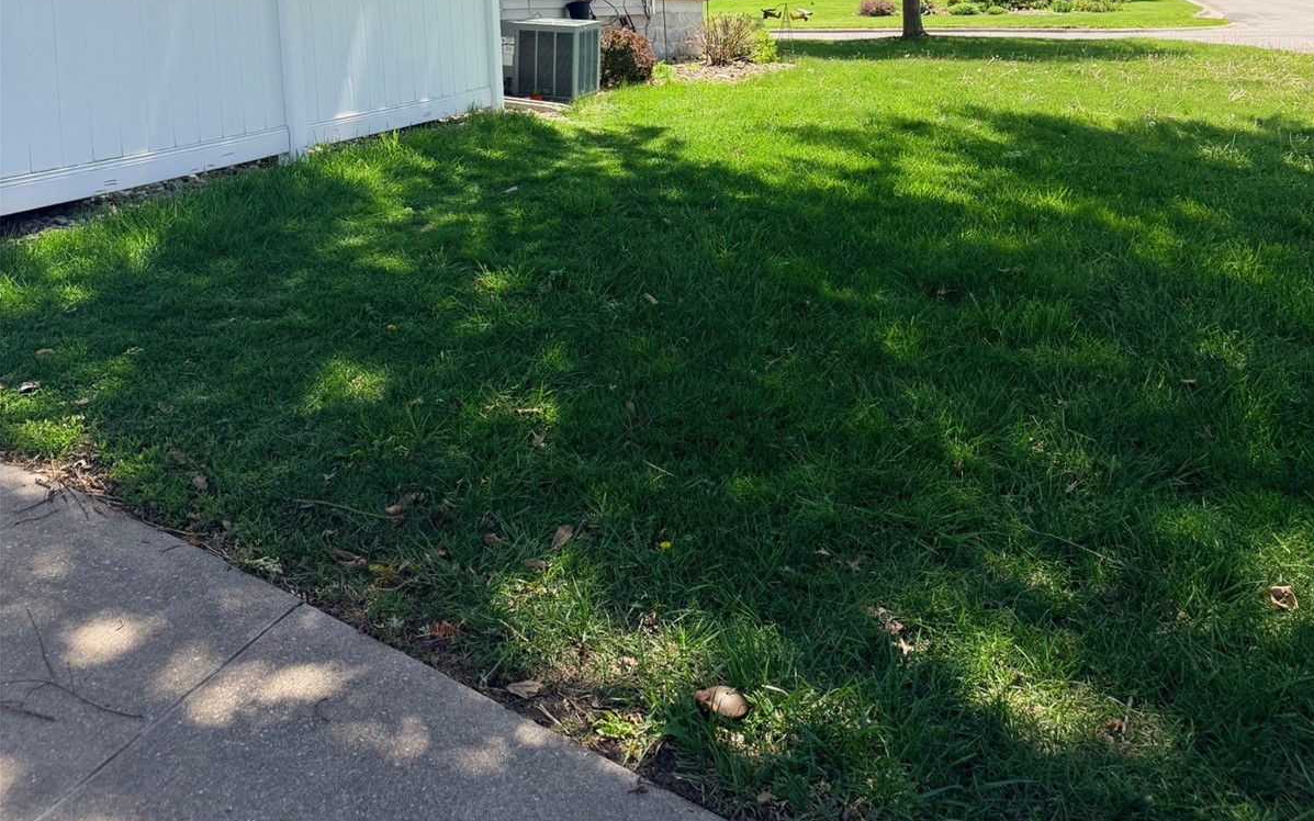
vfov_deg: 35.0
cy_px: 74
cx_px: 658
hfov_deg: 56.7
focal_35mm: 34
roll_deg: +1.7
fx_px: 1218
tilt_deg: -4.0
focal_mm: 6.76
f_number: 1.78
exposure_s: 1/3425
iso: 100
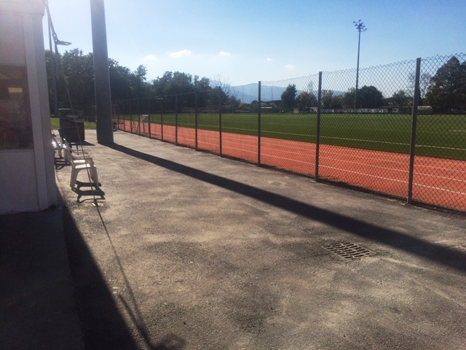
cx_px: 233
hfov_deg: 61.7
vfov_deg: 48.2
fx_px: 390
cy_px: 175
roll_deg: +0.3
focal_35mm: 29
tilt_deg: -9.4
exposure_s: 1/5128
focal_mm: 4.15
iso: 32
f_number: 2.2
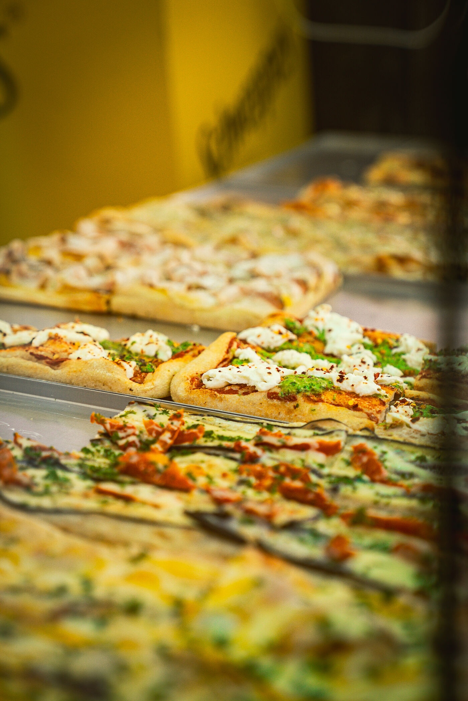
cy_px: 350
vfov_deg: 30.9
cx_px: 234
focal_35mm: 65
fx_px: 1266
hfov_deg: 20.9
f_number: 2.8
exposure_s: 1/200
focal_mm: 65
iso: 400
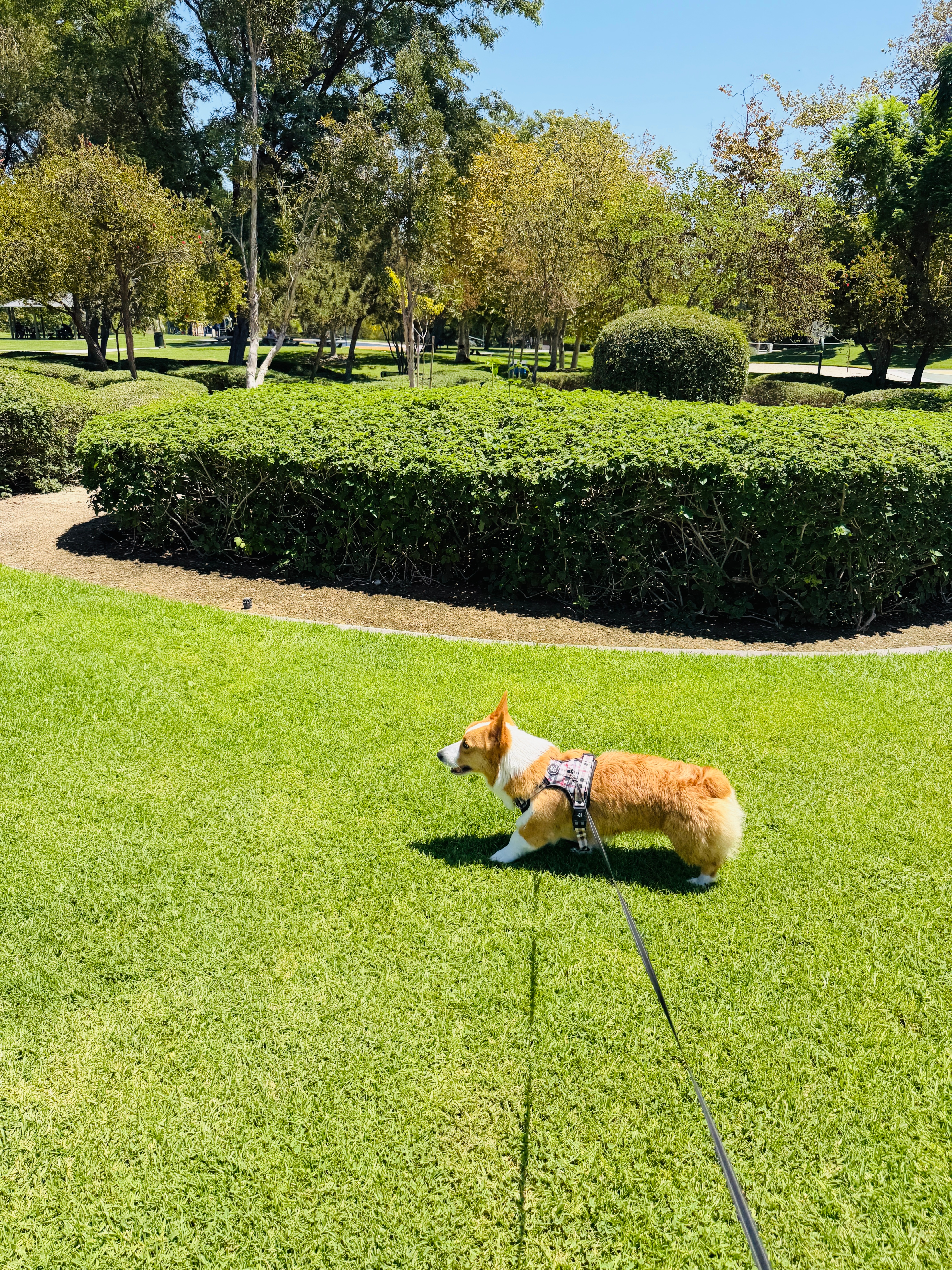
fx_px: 880
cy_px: 635
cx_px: 476
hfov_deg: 56.8
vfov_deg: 71.6
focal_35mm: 24
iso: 80
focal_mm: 6.76
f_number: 1.78
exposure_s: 1/2703
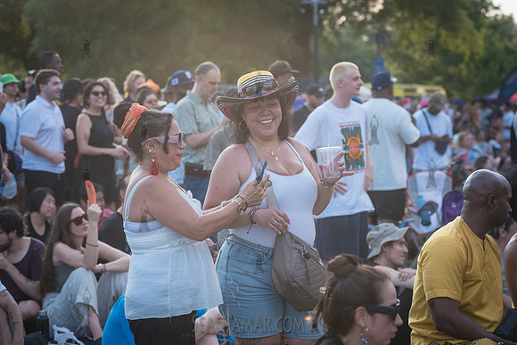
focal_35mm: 100
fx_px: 1436
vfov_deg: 13.7
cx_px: 258
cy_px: 172
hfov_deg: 20.4
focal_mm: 100
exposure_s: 1/2500
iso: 2000
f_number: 4.5
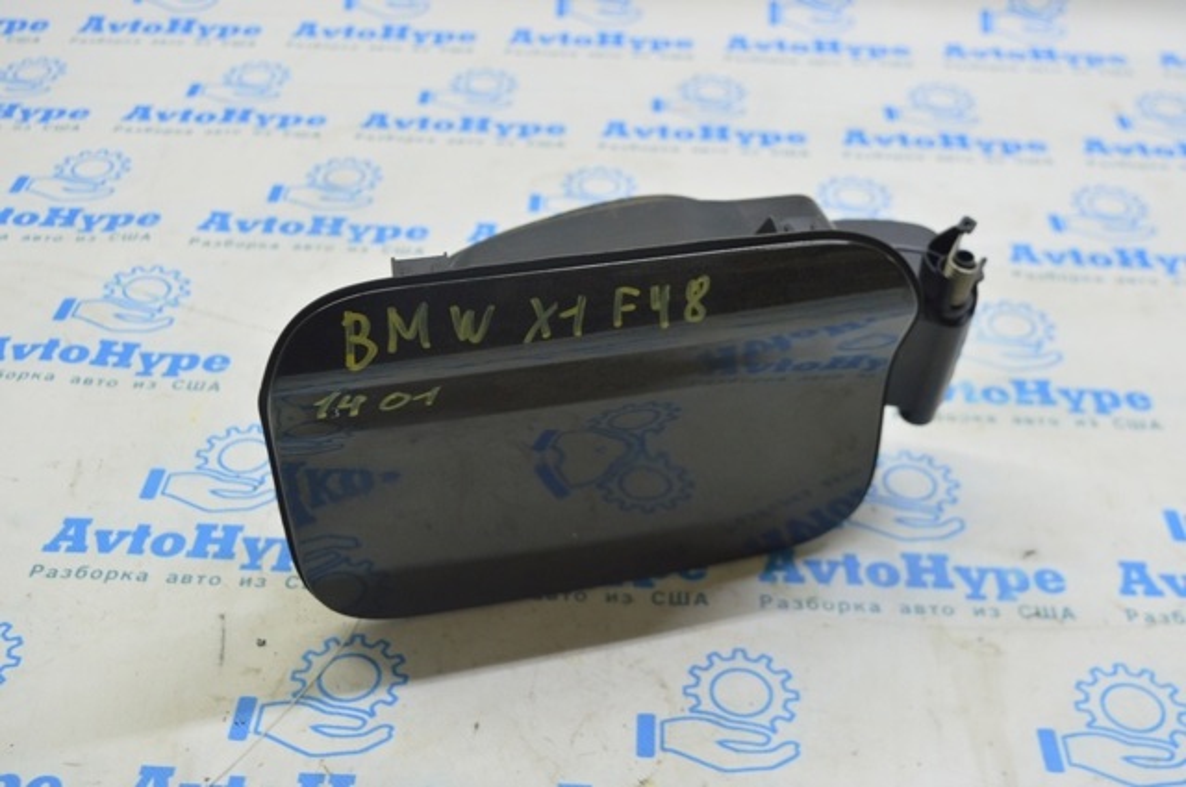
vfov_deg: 29.8
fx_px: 1481
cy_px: 394
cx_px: 593
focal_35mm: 45
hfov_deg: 43.7
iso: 400
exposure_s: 1/20
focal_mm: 30
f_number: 5.6
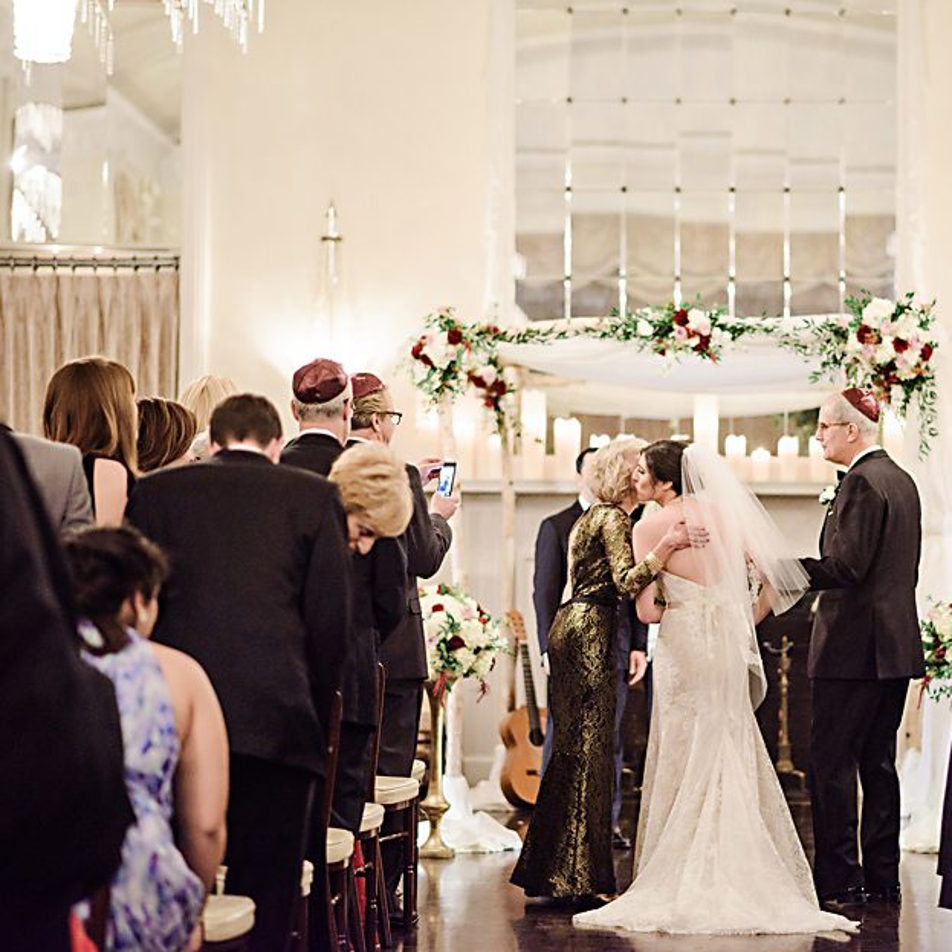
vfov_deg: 16.0
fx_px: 3391
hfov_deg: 15.9
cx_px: 657
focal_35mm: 109
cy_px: 478
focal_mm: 85
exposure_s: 1/50
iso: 1250
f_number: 1.8
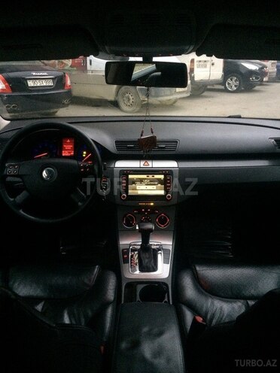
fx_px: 313
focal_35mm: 29
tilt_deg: -24.4
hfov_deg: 48.2
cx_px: 140
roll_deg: -0.3
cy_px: 186
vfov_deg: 61.7
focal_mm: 4.15
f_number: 2.2
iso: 400
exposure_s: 1/17
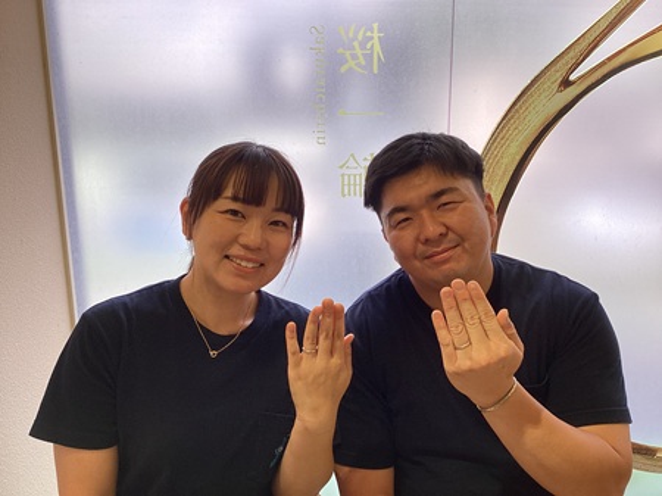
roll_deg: +0.3
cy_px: 248
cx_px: 331
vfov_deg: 45.4
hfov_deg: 58.4
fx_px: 593
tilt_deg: -13.1
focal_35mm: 31
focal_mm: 3.3
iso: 25
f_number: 2.4
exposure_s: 1/170
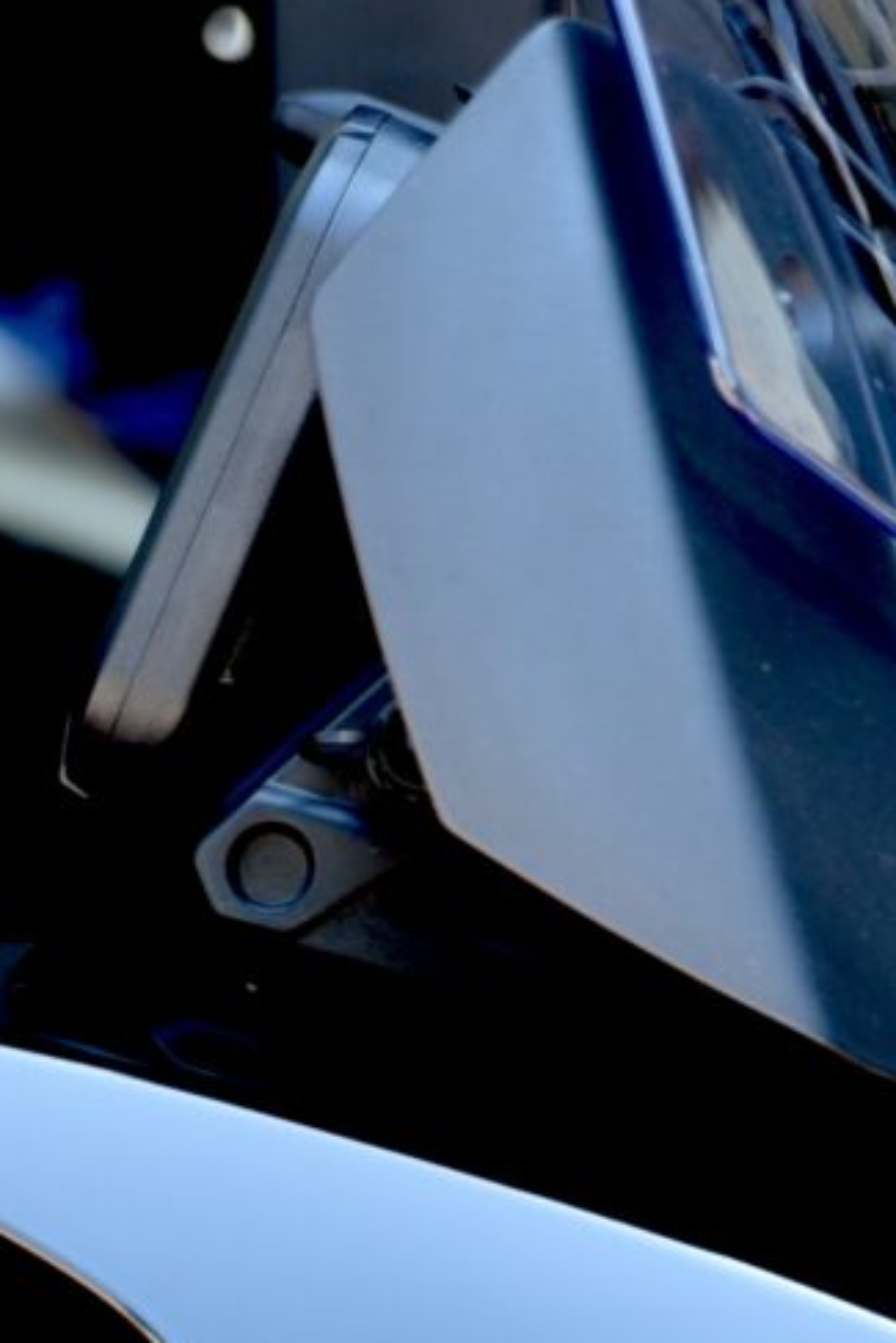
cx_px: -495
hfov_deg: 4.2
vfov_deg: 6.2
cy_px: 2620
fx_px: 12161
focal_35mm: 326
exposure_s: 1/60
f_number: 3.2
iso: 100
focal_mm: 62
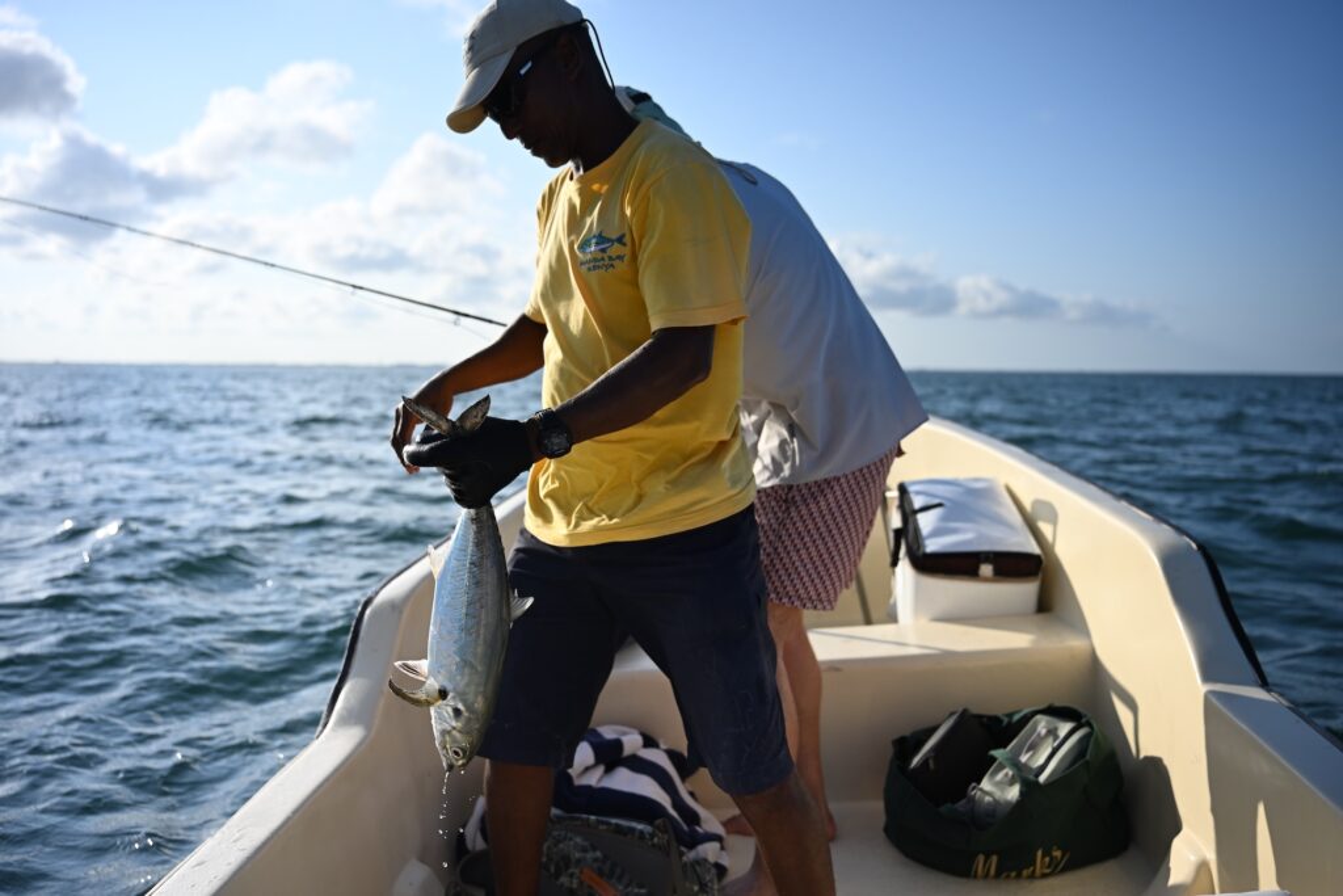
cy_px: 448
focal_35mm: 29
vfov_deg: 45.0
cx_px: 672
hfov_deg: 63.7
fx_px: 1082
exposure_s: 1/5000
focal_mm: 29
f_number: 2.8
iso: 200
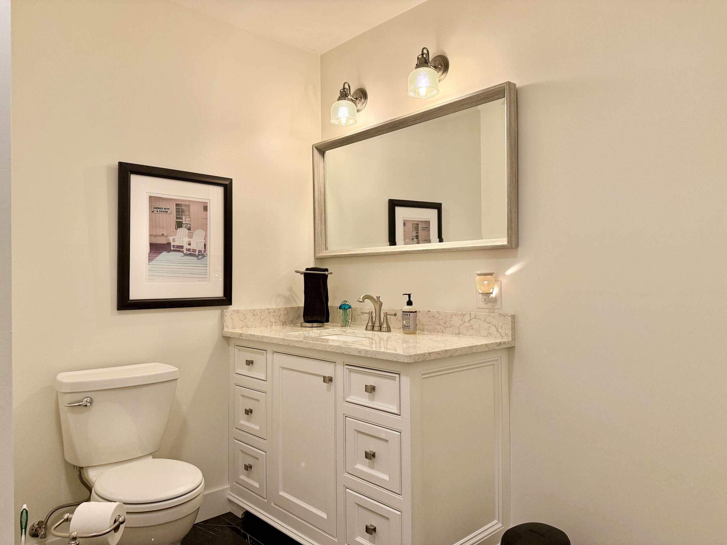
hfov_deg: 71.6
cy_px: 272
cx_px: 364
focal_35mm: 24
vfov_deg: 56.8
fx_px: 504
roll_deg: +0.6
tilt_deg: +0.1
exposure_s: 1/146
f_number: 1.78
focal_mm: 6.76
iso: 200
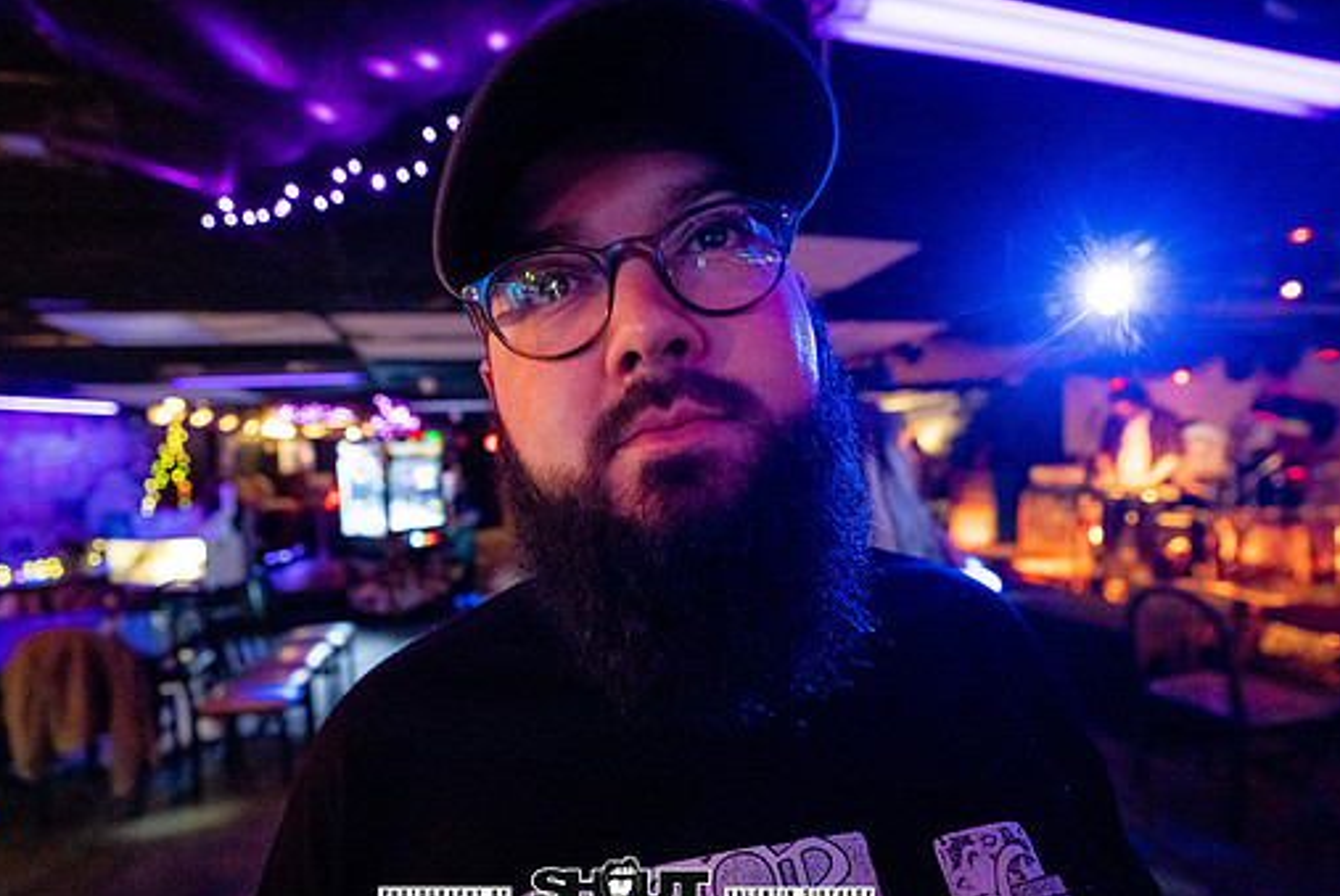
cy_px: 467
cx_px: 626
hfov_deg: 96.6
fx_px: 596
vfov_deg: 73.8
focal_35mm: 16
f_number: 2.8
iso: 3200
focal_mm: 14
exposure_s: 1/160
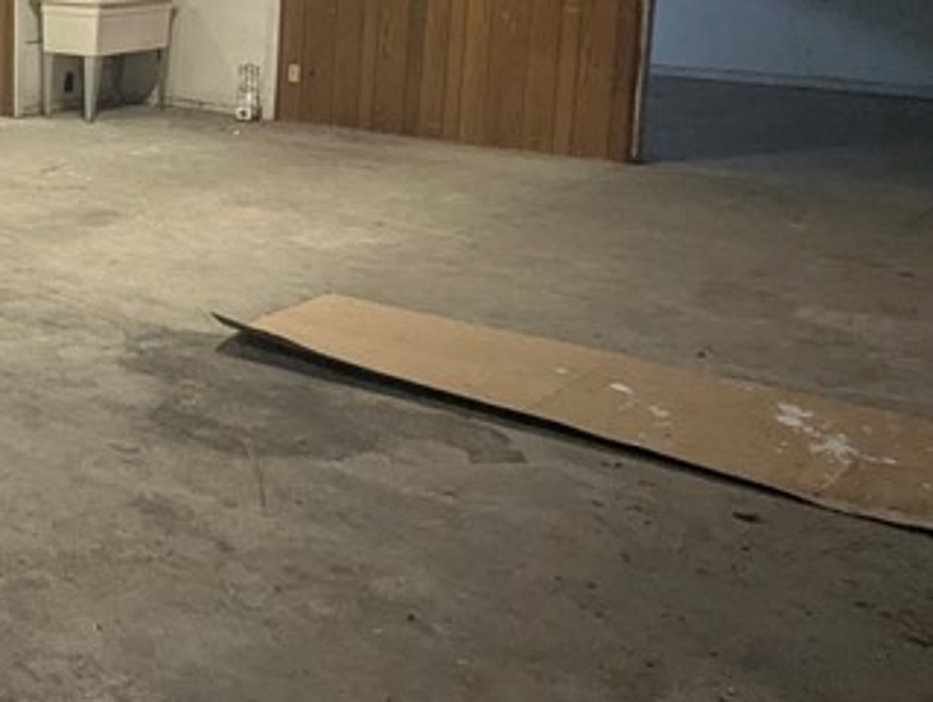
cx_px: -206
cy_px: 87
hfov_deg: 31.1
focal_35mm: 51
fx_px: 1377
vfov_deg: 27.7
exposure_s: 1/60
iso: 171
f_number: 2.2
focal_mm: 2.35
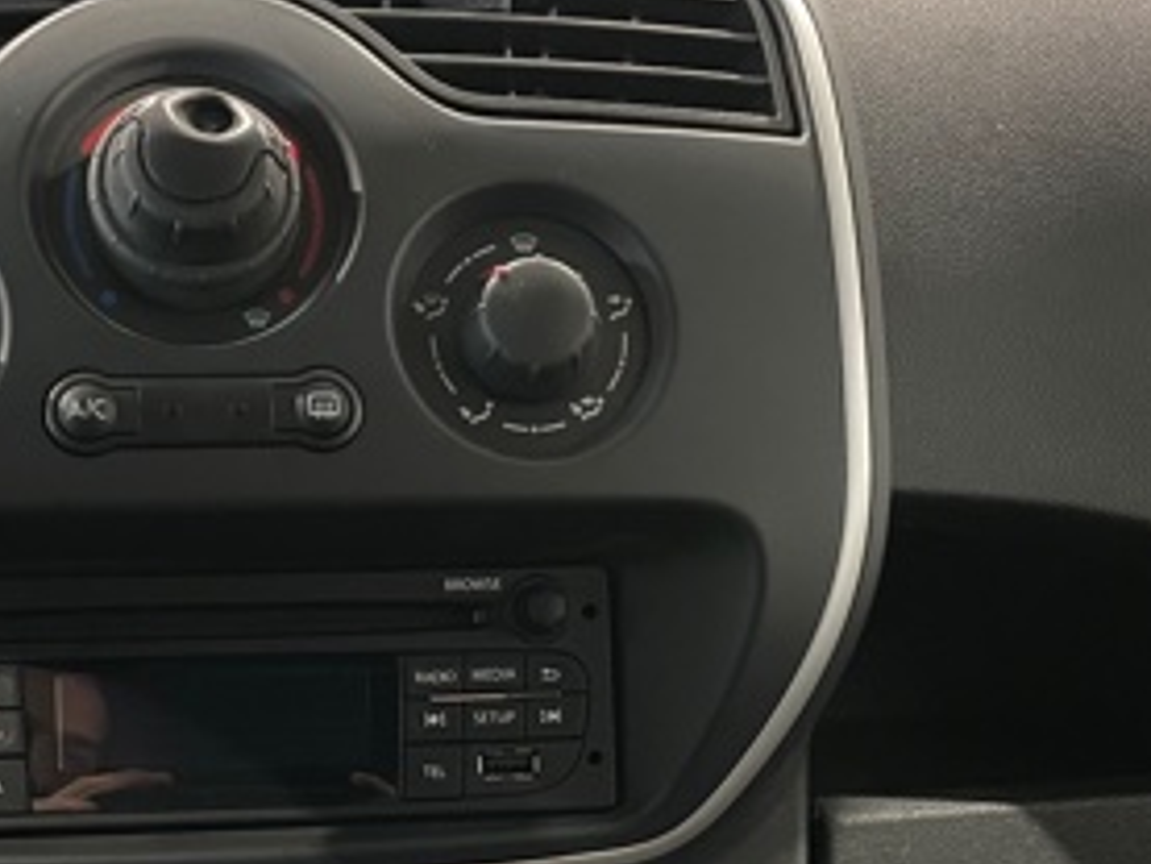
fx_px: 1996
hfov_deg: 31.8
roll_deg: -0.5
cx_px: 349
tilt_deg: -31.9
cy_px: 822
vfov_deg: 23.6
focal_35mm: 60
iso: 1000
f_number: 1.6
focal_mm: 4.2
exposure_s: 1/25
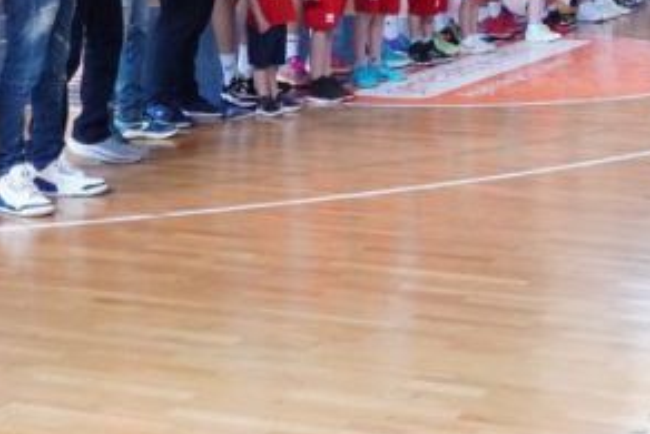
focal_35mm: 94
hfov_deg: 21.6
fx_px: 1705
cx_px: 390
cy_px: -147
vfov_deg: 13.9
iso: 5000
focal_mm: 23
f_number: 5
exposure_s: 1/640
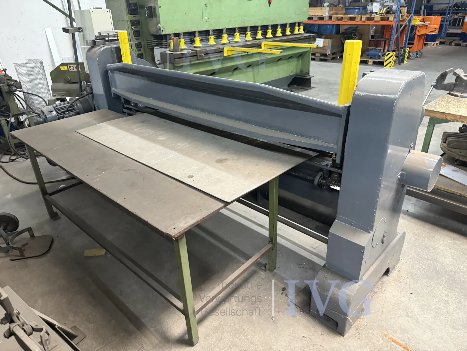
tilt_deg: -27.0
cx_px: 234
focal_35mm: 24
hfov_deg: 71.6
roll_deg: +1.6
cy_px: 176
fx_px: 324
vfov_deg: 56.8
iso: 500
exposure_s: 1/50
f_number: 1.78
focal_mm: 6.76
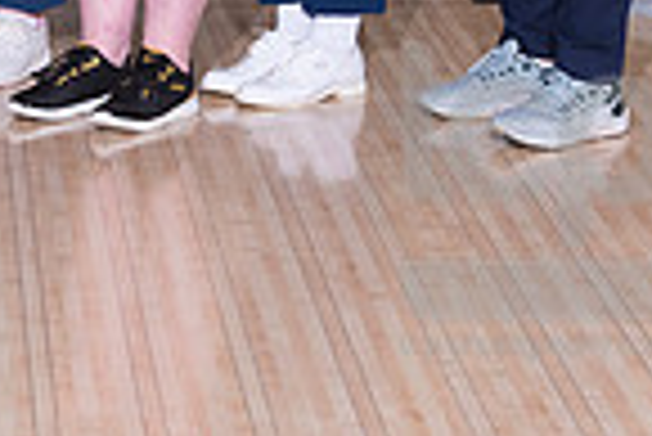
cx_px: -58
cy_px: -436
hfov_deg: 8.6
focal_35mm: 238
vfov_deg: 5.7
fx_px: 4315
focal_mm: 48
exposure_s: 1/250
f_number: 7.1
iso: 400
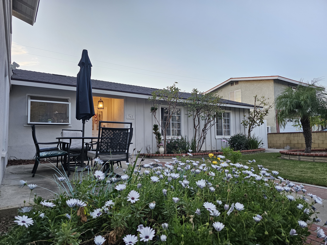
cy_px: 122
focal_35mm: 23
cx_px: 164
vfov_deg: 58.9
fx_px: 217
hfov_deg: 73.9
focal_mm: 6.3
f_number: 1.7
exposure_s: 1/180
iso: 200
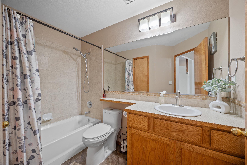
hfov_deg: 104.3
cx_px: 124
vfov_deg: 81.2
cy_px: 82
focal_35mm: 14
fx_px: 96
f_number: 8
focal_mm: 14
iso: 100
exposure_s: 1
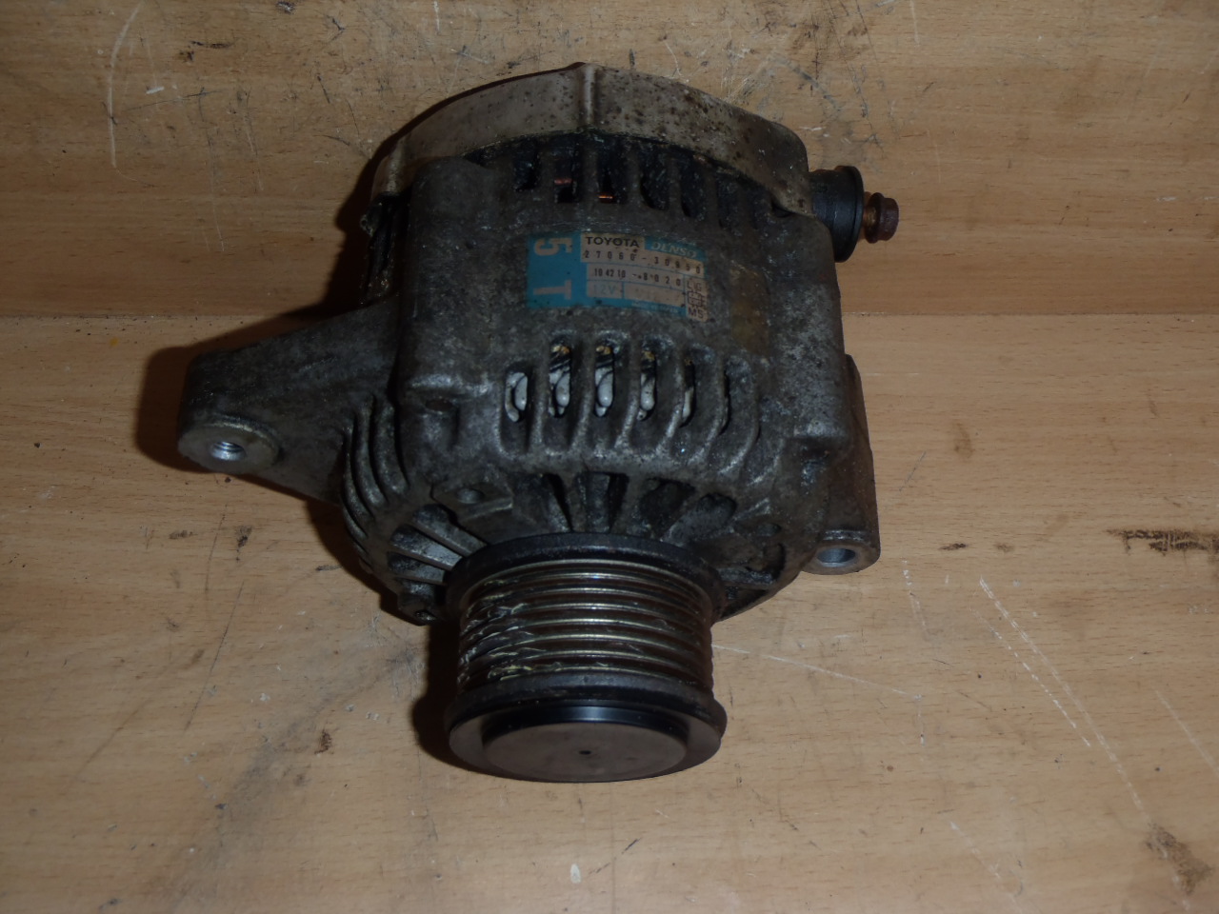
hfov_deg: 49.0
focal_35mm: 38
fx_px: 1338
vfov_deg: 37.7
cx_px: 610
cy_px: 457
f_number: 4.6
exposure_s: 1/40
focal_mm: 6.83
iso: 100
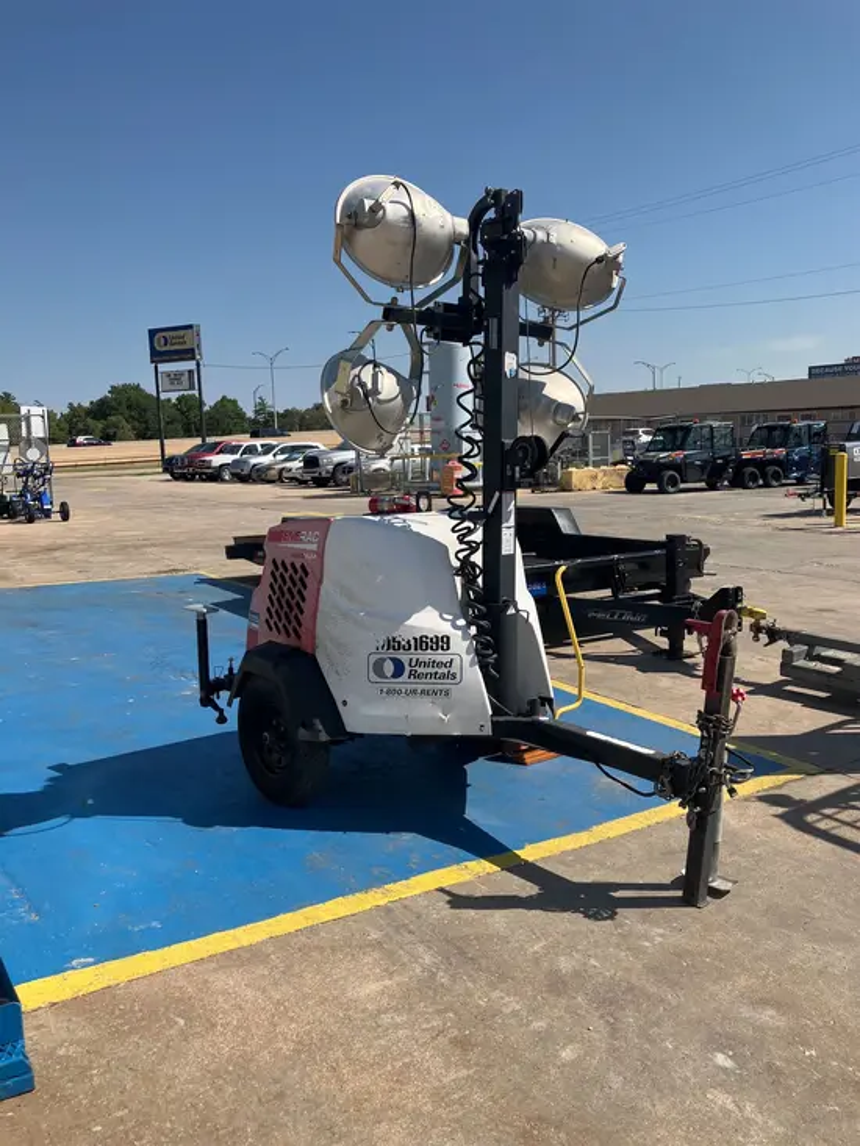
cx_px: 430
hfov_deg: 49.8
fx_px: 927
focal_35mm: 28
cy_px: 573
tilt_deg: -5.5
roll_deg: +1.4
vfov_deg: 63.4
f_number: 1.8
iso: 32
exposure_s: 1/2703
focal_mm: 3.99
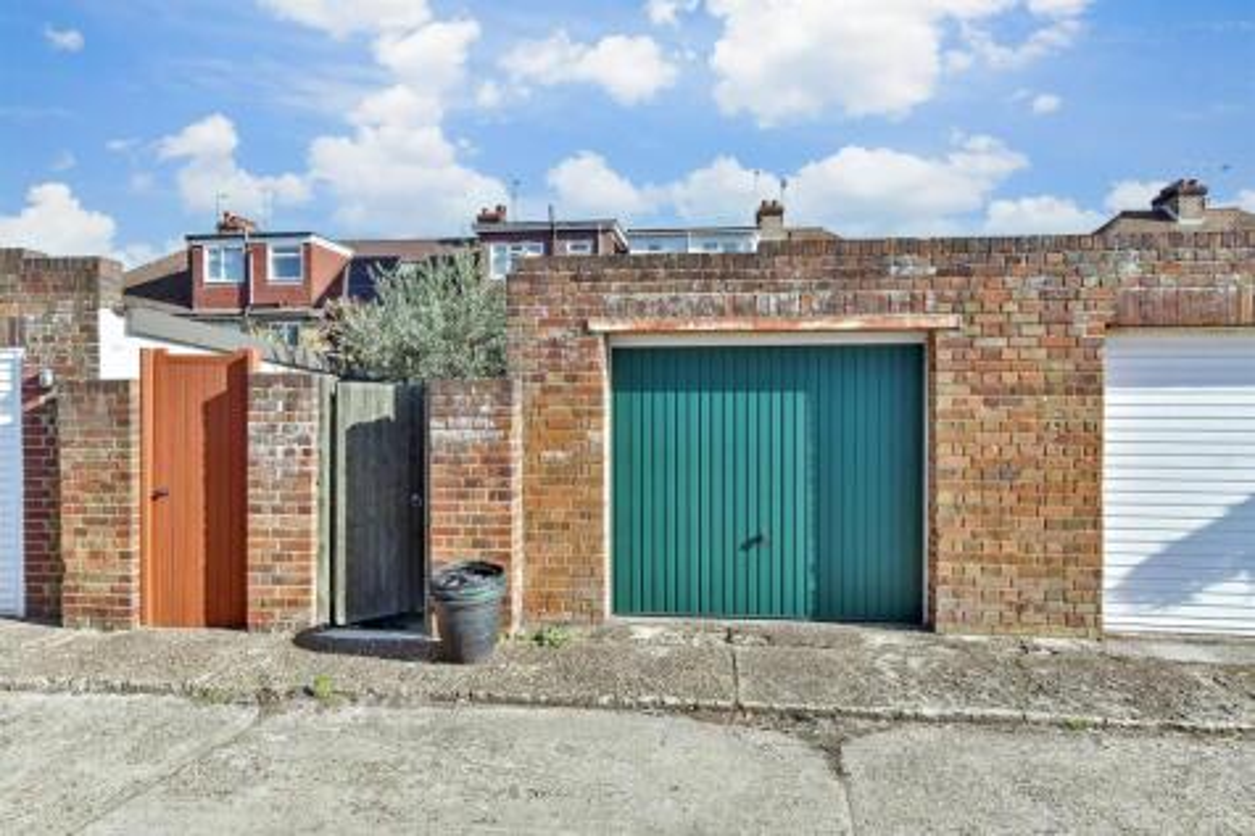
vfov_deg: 59.5
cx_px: 628
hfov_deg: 81.2
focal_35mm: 21
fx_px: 732
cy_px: 418
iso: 800
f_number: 11
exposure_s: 1/500
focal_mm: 14
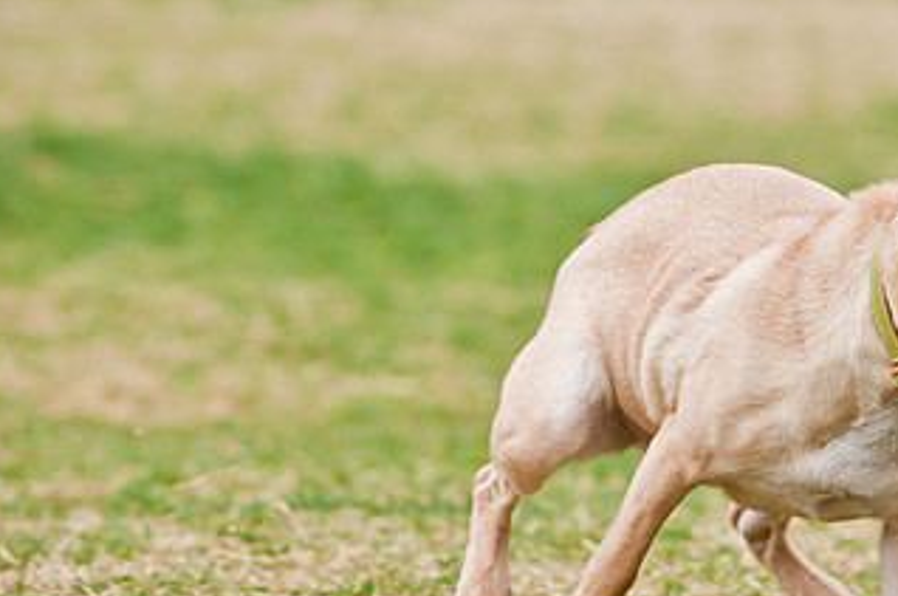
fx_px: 13649
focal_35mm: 548
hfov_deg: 3.8
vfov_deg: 2.5
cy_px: 315
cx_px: 698
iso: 200
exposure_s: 1/500
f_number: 5
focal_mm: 200
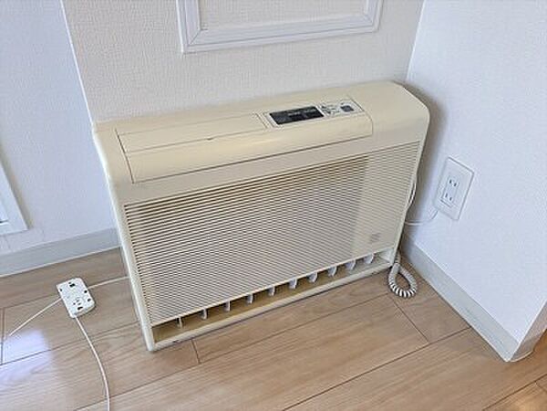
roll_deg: -2.2
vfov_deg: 53.1
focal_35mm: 26
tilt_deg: -36.1
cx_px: 274
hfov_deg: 67.3
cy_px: 206
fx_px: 411
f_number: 1.6
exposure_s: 1/100
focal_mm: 5.1
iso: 50
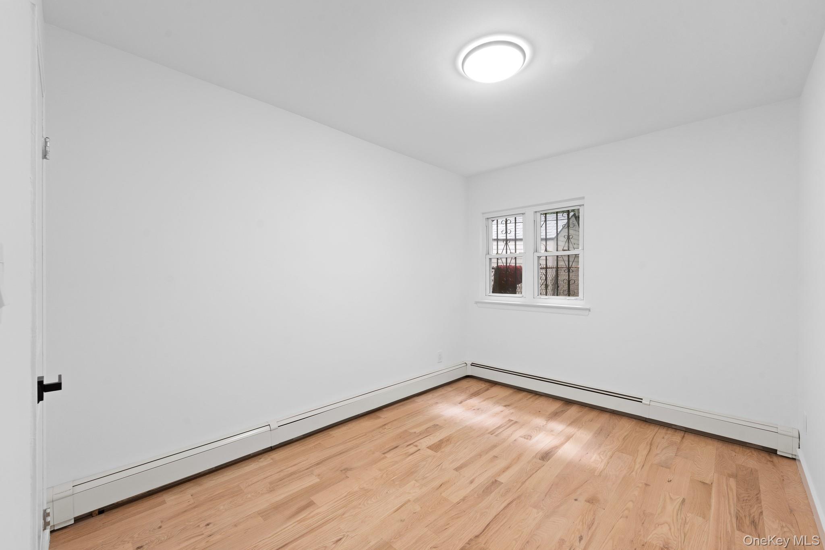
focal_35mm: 14
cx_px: 412
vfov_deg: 81.2
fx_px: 321
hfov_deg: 104.3
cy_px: 275
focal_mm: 14
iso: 200
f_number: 9
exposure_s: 1/3
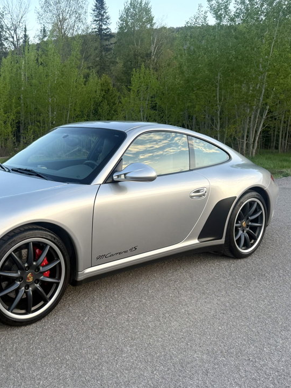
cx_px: 56
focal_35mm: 34
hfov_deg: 40.0
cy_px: 196
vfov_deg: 54.0
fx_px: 381
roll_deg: +0.2
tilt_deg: -8.4
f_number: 1.78
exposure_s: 1/277
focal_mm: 6.76
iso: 100
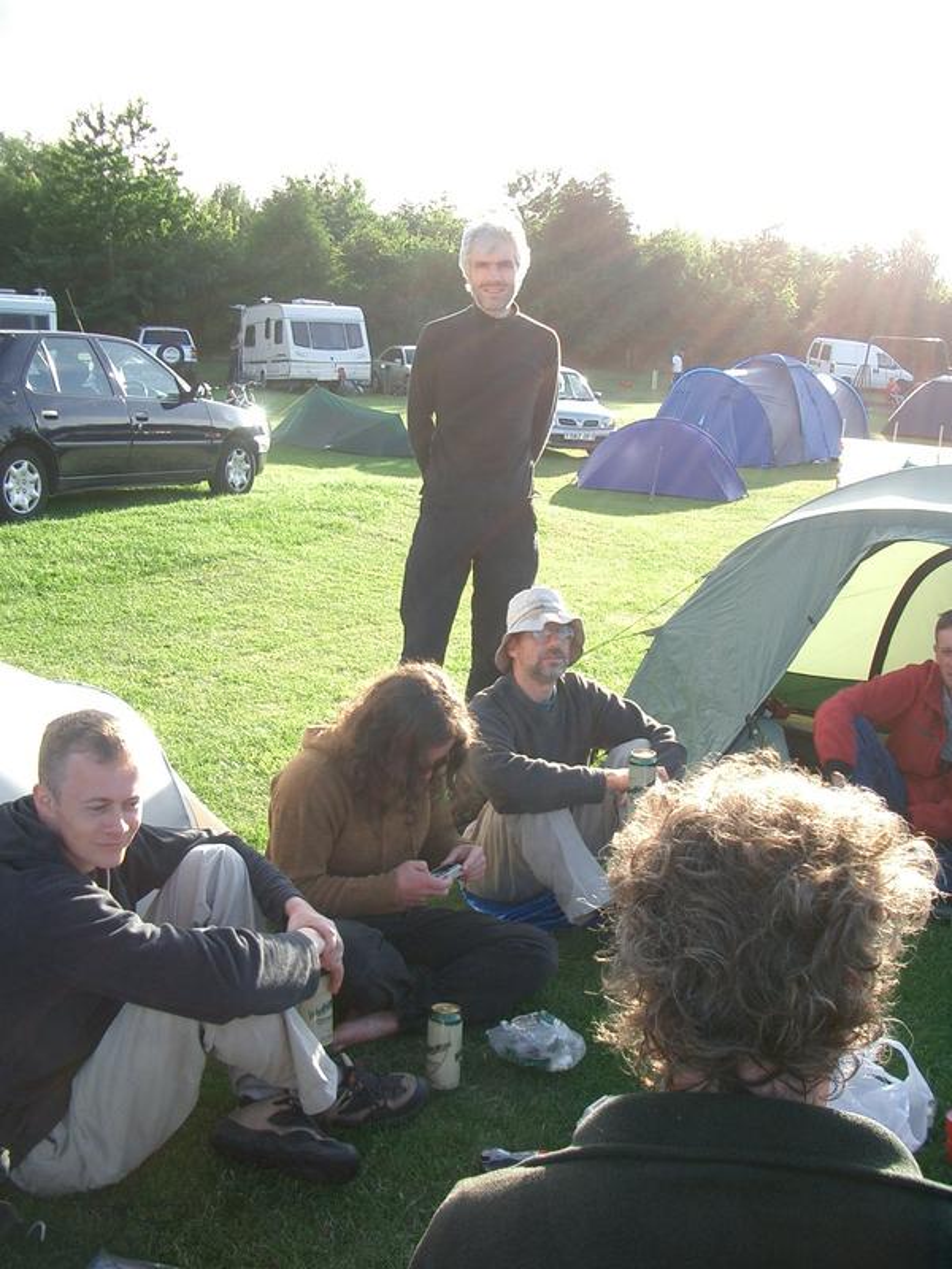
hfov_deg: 40.7
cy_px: 634
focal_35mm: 35
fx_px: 1283
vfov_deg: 52.6
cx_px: 476
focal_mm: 5.8
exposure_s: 1/250
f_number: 2.6
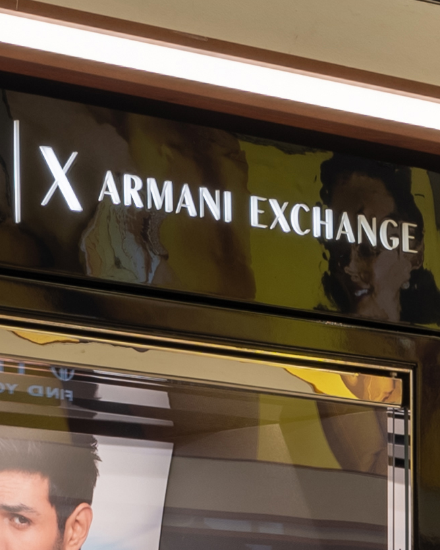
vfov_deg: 8.1
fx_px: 3670
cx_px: 666
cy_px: 1115
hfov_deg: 6.8
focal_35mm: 225
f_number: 13
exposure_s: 1/10
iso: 100
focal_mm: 32.5
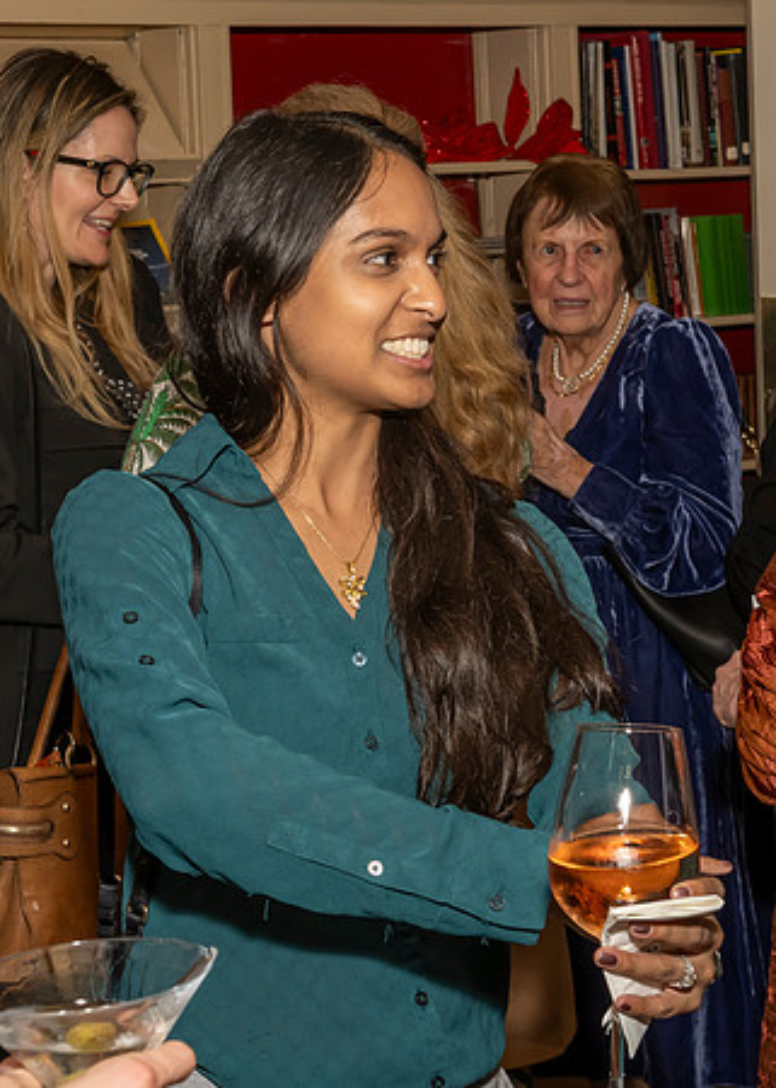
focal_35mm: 94
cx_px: 370
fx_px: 2891
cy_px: 494
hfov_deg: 15.3
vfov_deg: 21.3
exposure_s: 1/200
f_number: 8
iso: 640
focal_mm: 38
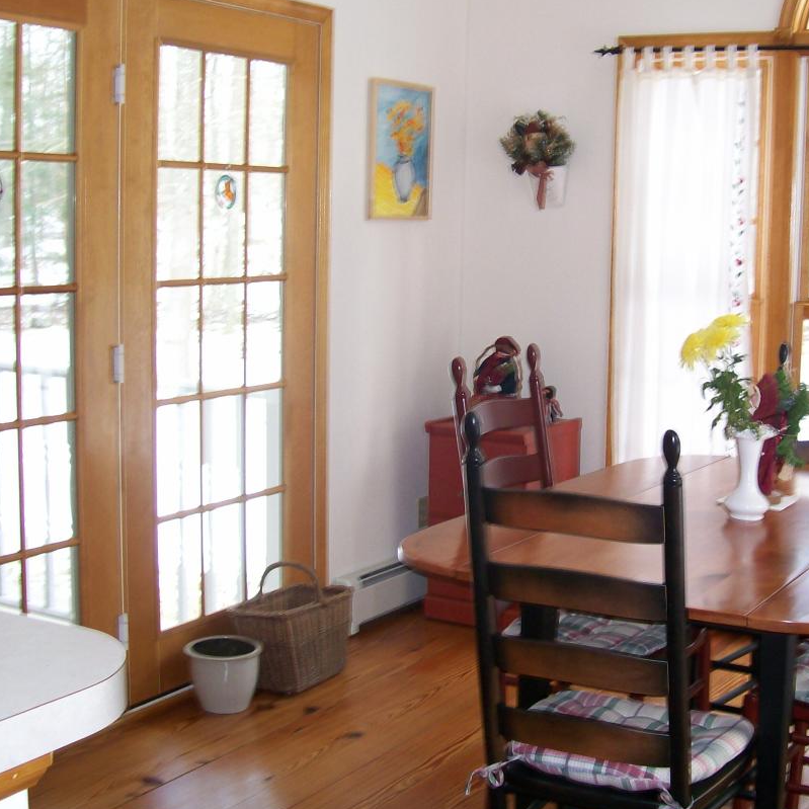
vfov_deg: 33.4
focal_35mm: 51
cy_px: 367
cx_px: 578
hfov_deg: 32.9
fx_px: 1348
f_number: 2.7
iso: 80
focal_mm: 6
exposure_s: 1/16.8
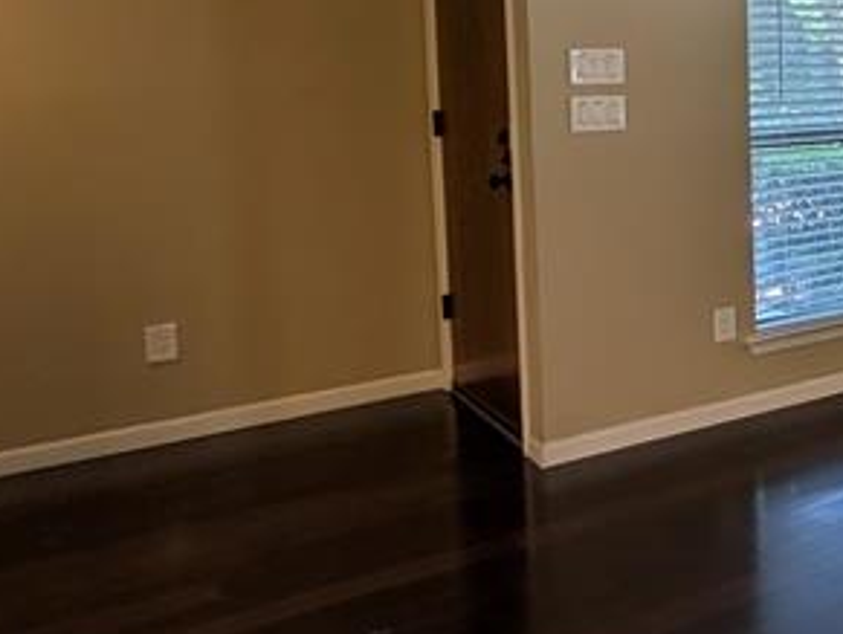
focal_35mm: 42
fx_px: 1024
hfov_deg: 29.6
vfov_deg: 33.2
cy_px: 110
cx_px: 1225
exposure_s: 1/160
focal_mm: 2.02
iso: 56
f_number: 1.7
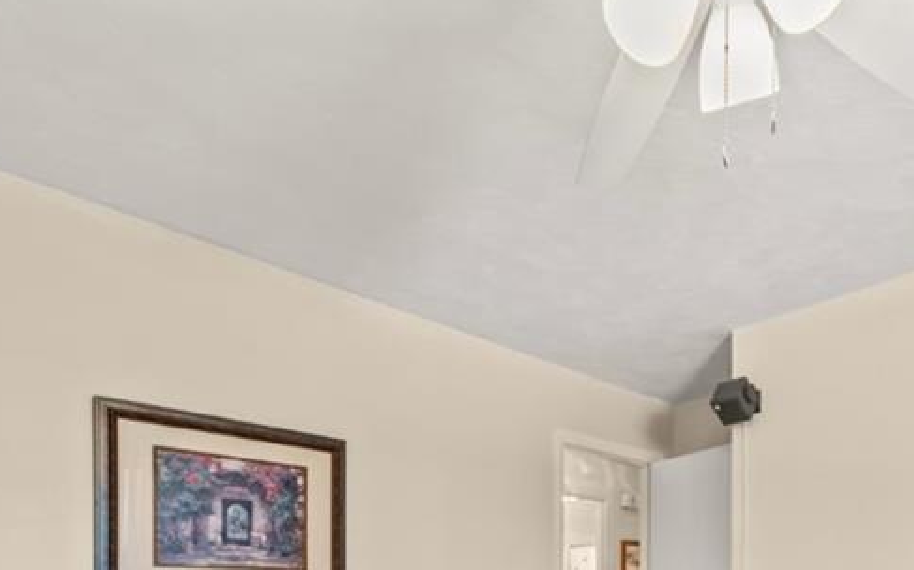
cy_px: 614
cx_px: 602
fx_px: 747
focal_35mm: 30
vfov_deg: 36.1
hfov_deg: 61.5
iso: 320
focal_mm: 14
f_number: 7.1
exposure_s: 1/3
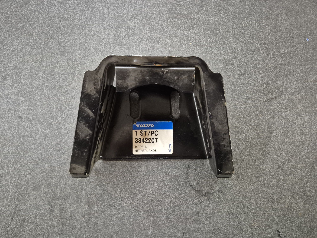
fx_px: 211
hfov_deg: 73.9
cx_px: 158
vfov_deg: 58.9
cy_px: 119
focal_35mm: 23
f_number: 1.8
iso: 1600
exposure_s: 1/50
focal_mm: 5.4
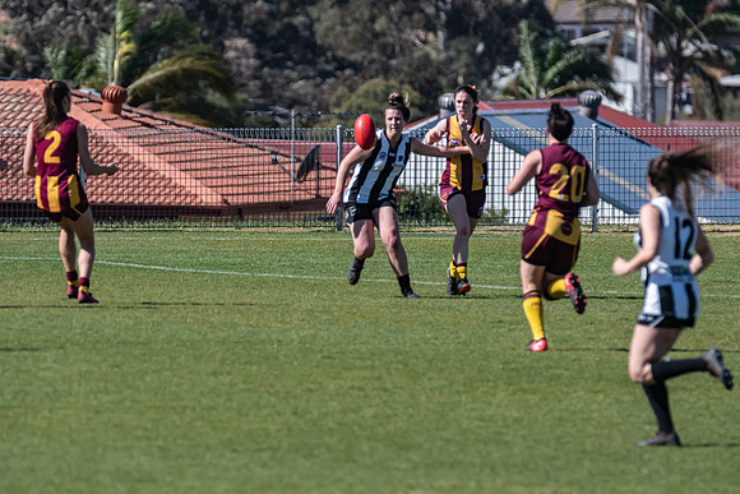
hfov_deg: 2.8
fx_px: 14972
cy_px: 234
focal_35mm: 728
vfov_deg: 1.9
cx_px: 350
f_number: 8
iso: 800
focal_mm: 460
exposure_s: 1/4000
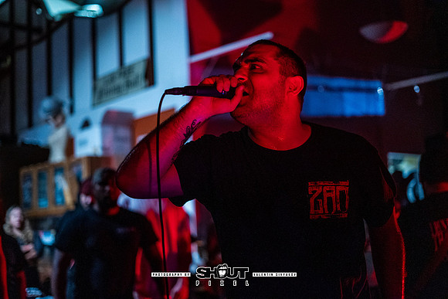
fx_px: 622
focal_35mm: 50
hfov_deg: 39.6
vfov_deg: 27.0
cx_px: 224
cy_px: 150
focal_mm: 50
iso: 3200
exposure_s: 1/200
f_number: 1.8
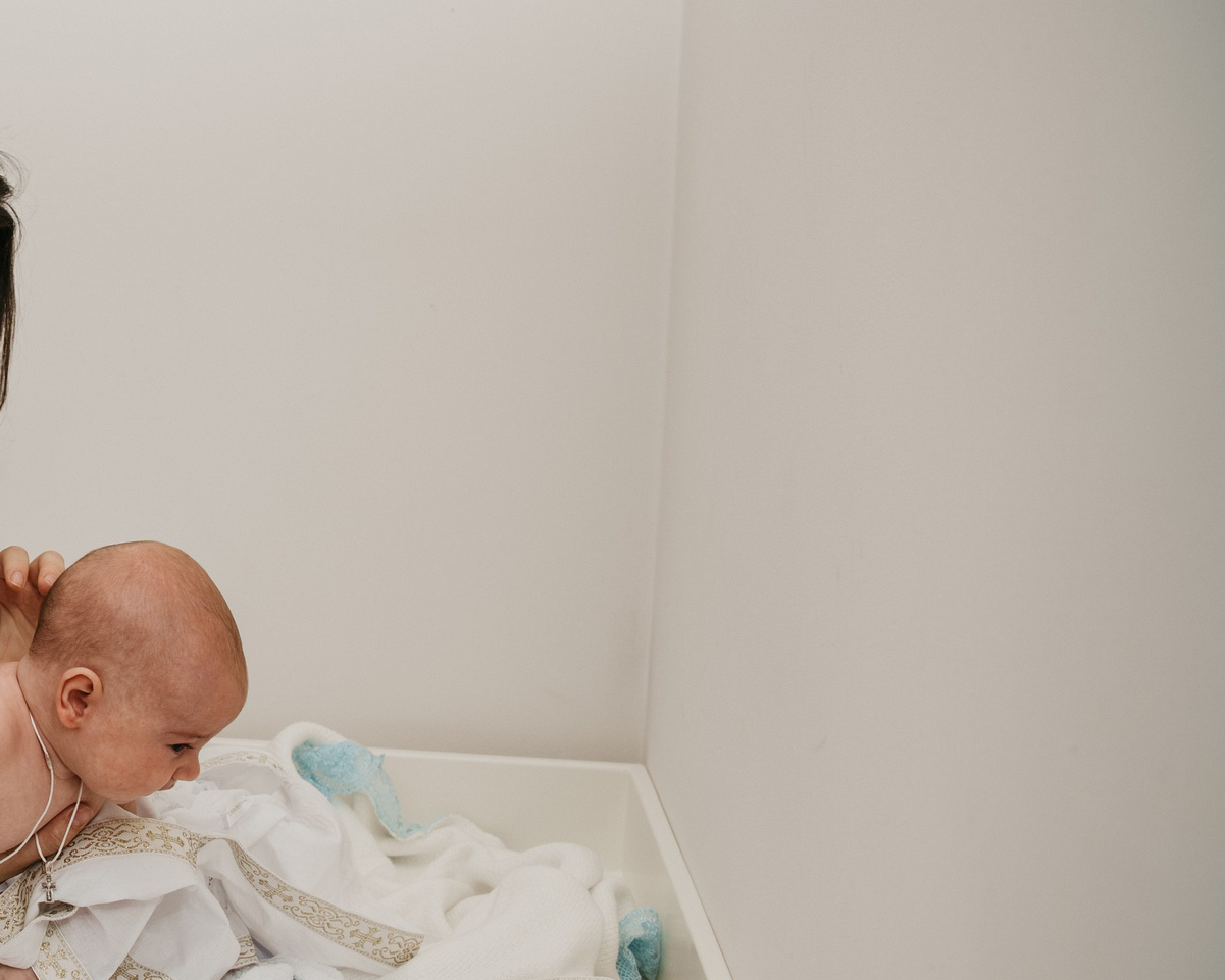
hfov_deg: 34.3
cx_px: -75
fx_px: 1740
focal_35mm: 48
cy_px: 546
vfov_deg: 31.4
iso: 200
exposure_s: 1/160
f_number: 4
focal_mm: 24
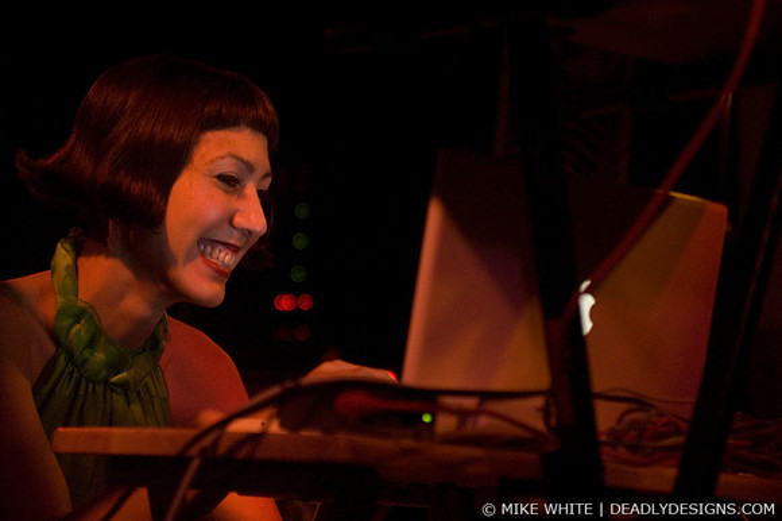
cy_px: 260
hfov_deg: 19.5
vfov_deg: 13.0
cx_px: 391
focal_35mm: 105
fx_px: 2279
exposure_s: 1/40
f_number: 2.8
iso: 1600
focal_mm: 70
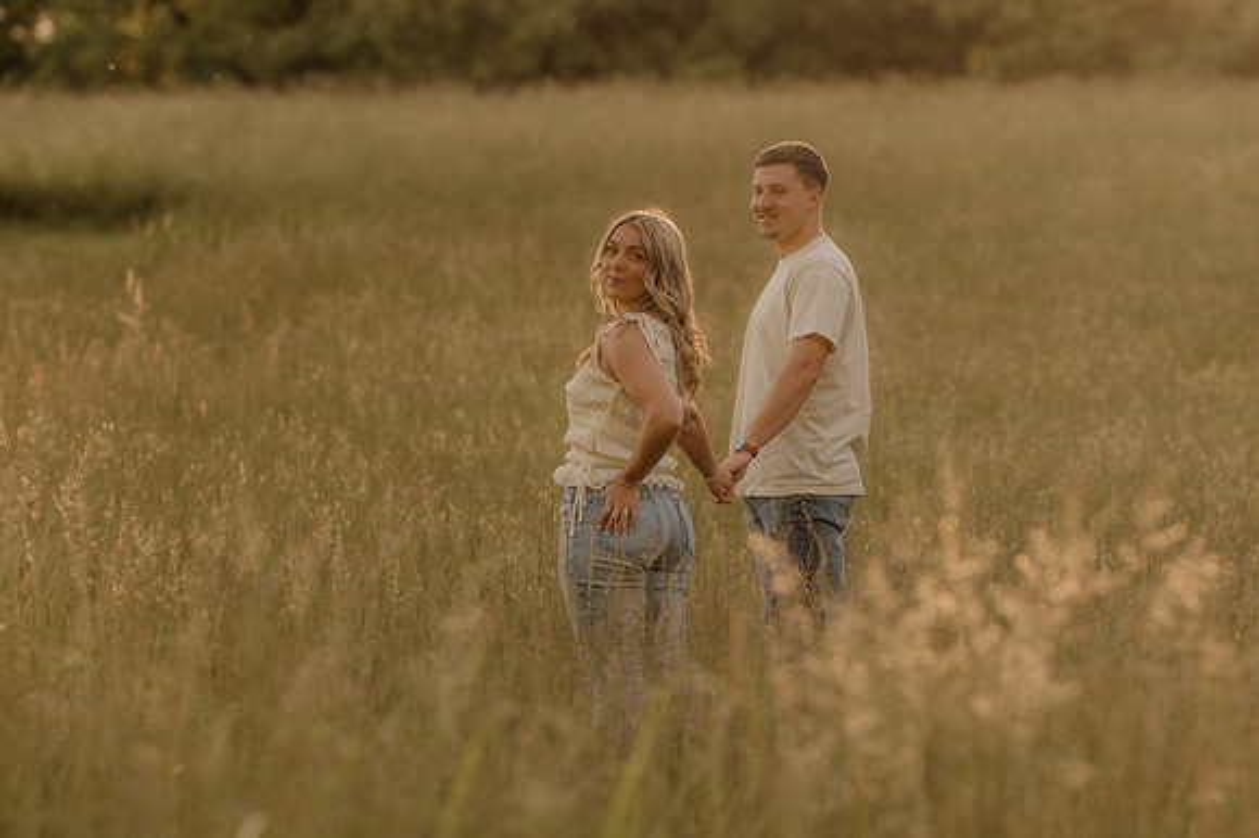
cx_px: 630
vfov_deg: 10.8
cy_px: 419
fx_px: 4439
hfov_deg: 16.1
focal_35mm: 127
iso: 250
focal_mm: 85
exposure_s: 1/800
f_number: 2
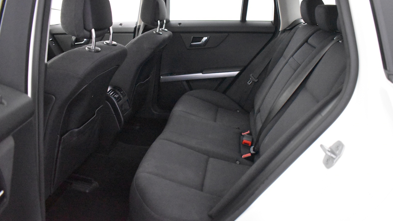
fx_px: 302
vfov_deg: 40.2
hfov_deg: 66.1
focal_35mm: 29
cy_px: 103
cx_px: 198
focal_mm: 18
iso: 12800
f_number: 3.5
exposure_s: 1/60
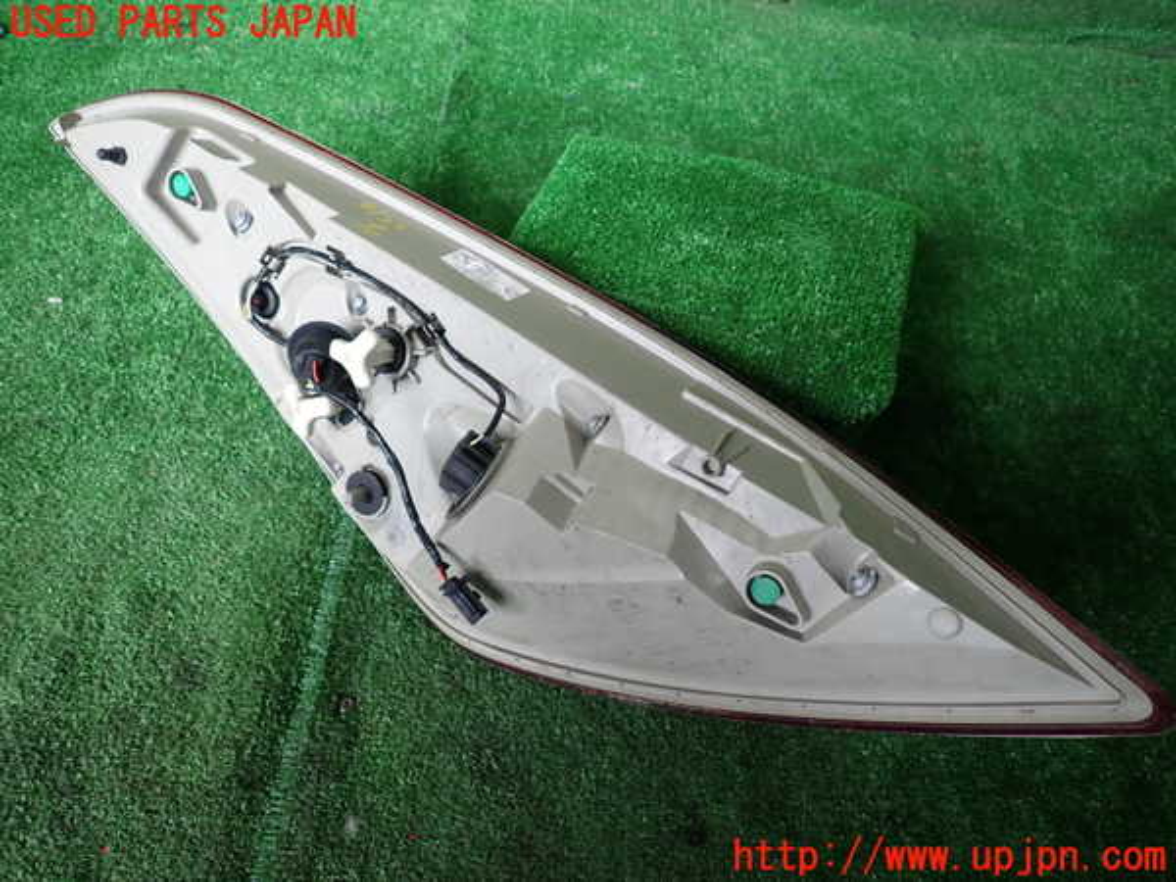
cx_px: 588
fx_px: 849
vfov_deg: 54.9
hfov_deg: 69.4
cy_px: 441
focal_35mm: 25
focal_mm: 4.5
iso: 125
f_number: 2
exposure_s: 1/125
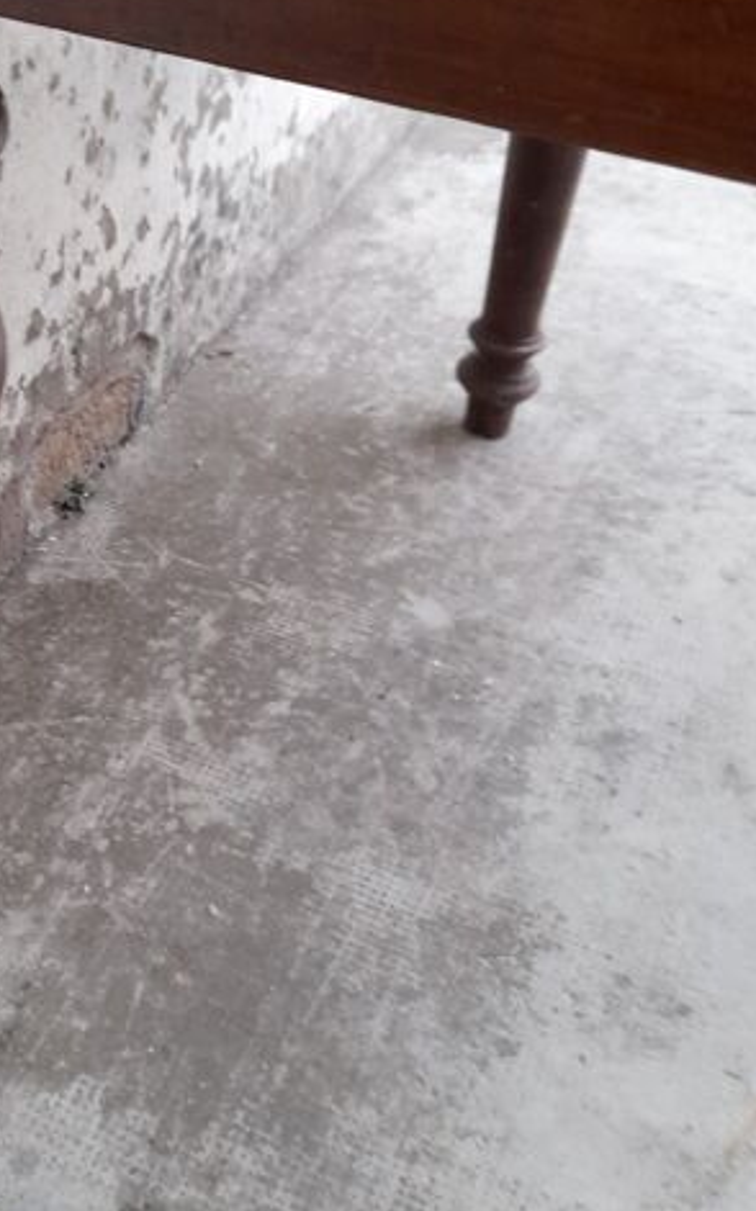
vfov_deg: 44.2
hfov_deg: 27.9
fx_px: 1485
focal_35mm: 45
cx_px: 136
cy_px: 496
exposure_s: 1/50
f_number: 2
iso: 250
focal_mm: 4.6
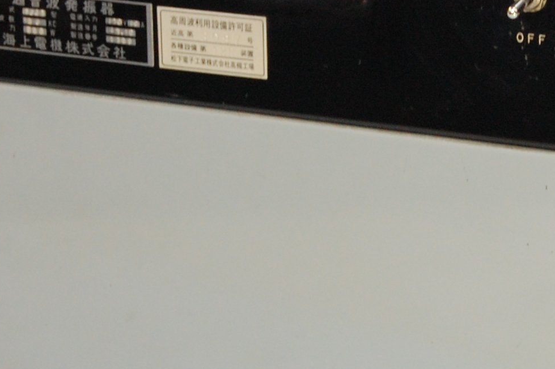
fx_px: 3266
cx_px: 364
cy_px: 118
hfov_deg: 9.7
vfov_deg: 6.5
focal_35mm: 212
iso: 800
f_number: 5.3
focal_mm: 46
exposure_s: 1/30
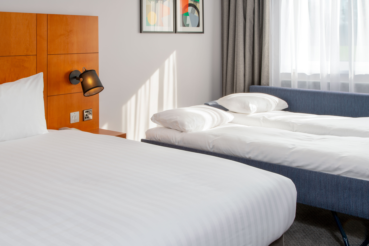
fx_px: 410
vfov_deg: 33.4
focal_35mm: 40
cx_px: 184
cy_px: 123
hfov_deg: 48.5
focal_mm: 40
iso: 125
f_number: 16
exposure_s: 1/10
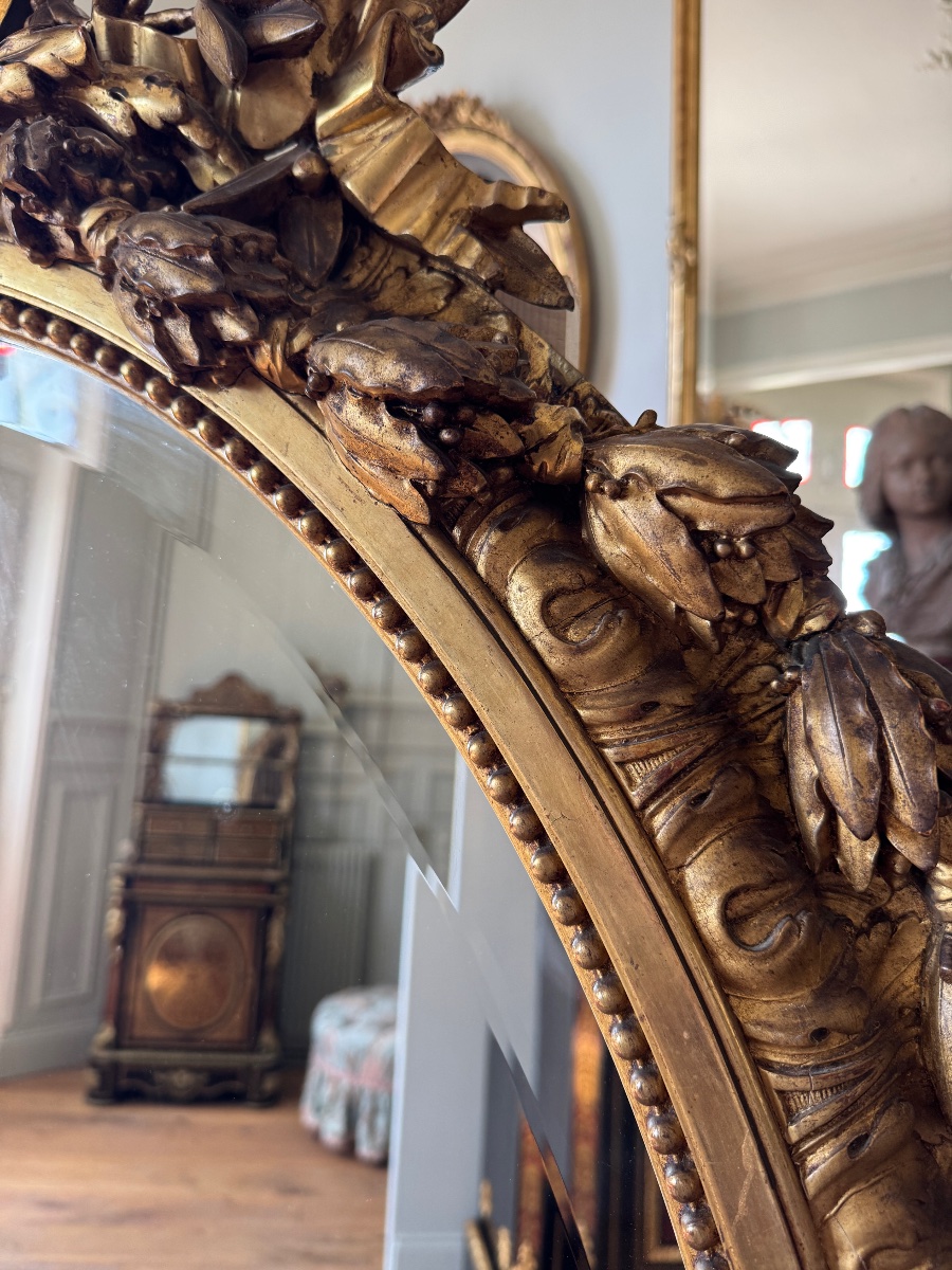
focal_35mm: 24
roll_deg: +0.2
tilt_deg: +0.4
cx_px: 476
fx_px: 880
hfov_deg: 56.8
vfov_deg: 71.6
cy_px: 635
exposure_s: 1/113
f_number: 1.78
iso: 200
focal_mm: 6.76
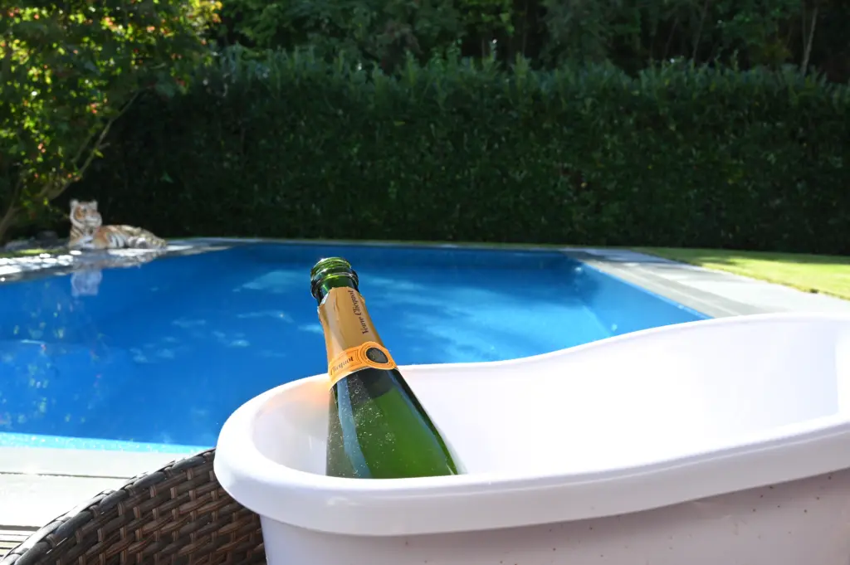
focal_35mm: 34
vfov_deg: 38.3
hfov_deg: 55.1
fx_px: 814
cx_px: 425
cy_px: 282
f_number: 14
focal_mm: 34.5
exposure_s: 1/40
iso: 160
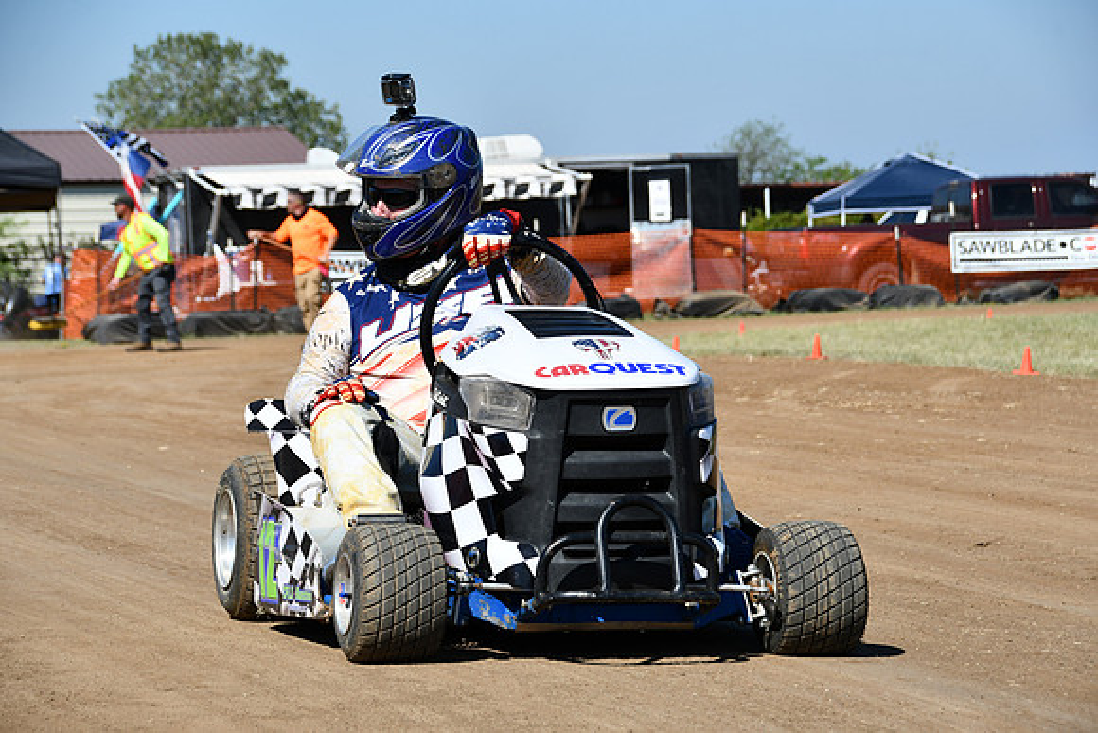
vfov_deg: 10.2
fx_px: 4118
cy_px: 366
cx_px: 549
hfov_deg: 15.2
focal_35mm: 135
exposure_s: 1/320
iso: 100
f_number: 9
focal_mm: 90
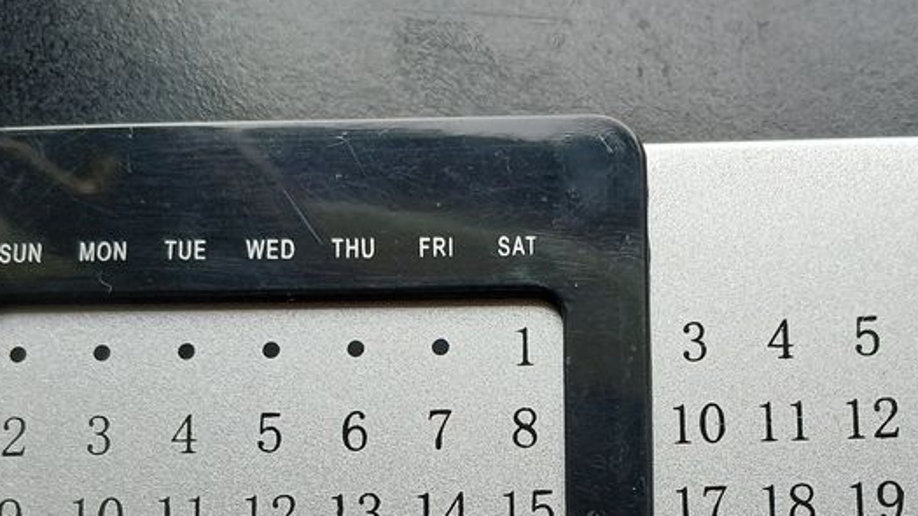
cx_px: 556
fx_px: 1314
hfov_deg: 38.3
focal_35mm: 54
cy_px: 621
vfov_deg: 20.7
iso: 40
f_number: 1.8
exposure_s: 1/50
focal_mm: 3.98
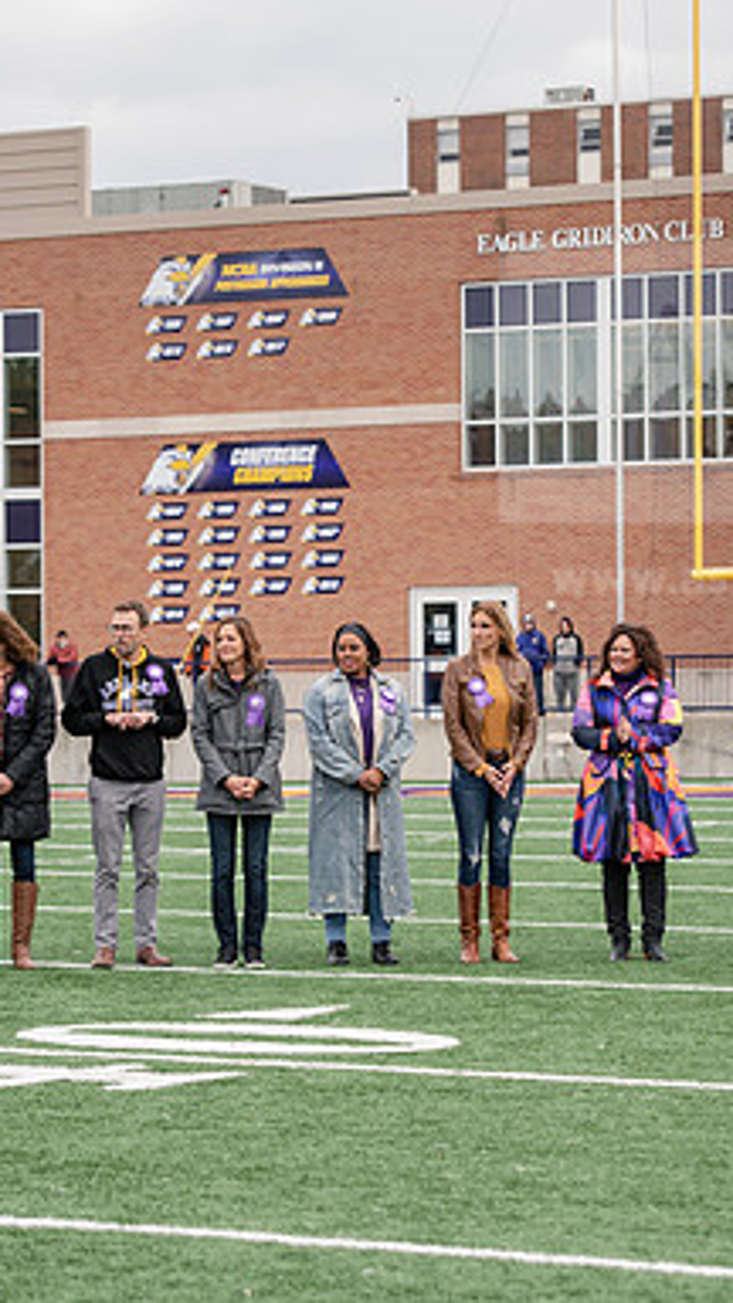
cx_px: 397
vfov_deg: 15.8
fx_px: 4699
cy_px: 650
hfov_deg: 8.9
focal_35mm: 136
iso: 400
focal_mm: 86
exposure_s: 1/1000
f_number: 4
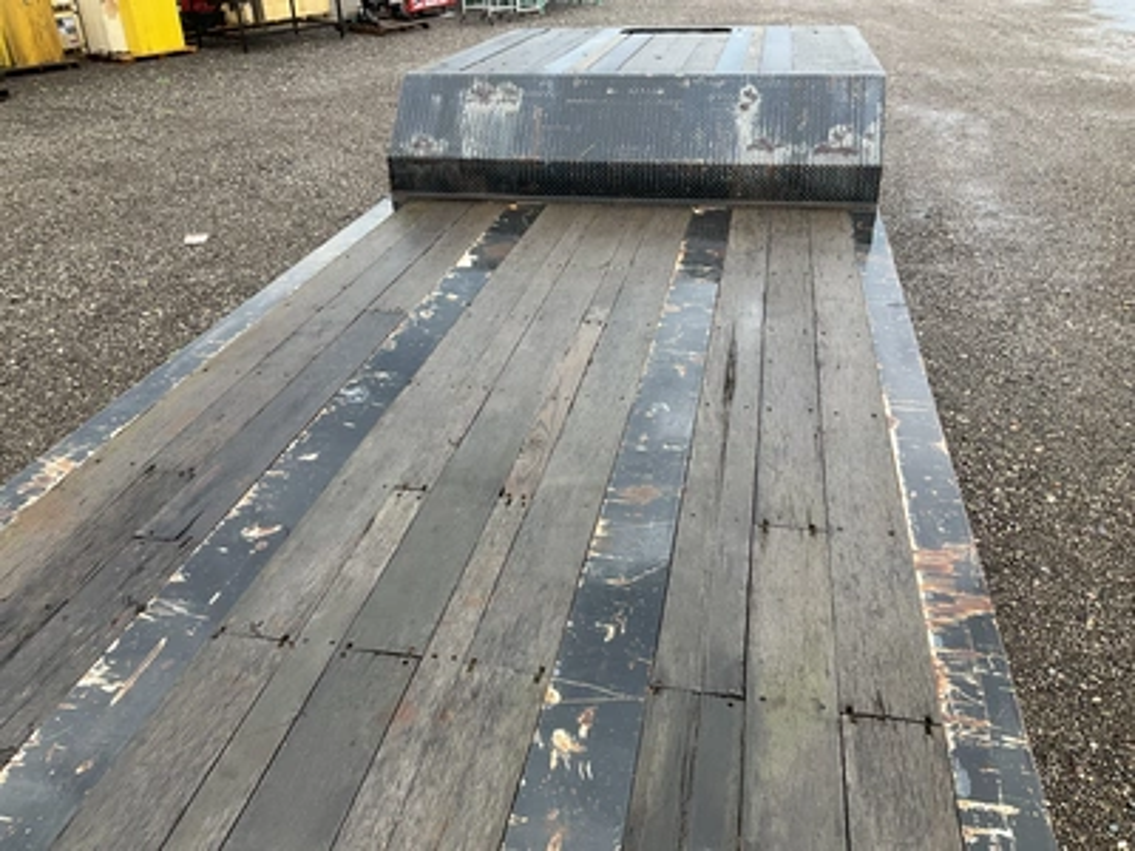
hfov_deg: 61.7
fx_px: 951
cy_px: 426
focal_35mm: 29
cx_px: 568
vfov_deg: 48.2
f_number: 1.8
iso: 25
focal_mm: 3
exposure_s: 1/299
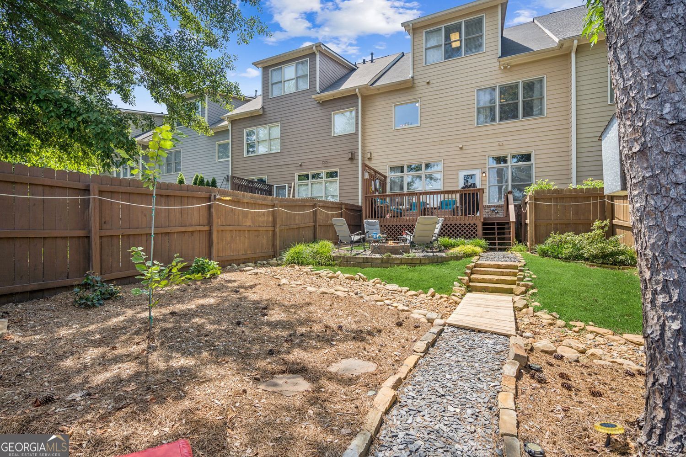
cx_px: 343
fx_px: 305
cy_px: 228
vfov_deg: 73.7
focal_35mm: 16
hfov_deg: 96.7
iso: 100
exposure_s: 1/200
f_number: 5.6
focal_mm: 16
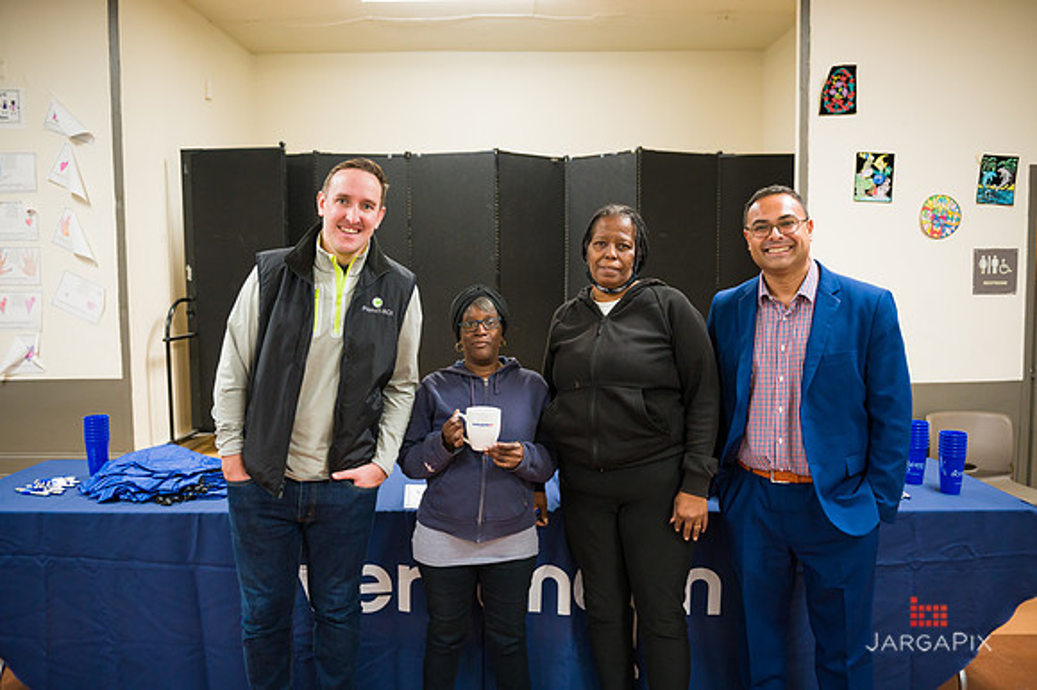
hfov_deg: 63.7
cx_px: 518
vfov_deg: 44.9
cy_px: 345
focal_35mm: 29
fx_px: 835
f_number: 3.2
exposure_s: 1/200
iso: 1600
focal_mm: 29
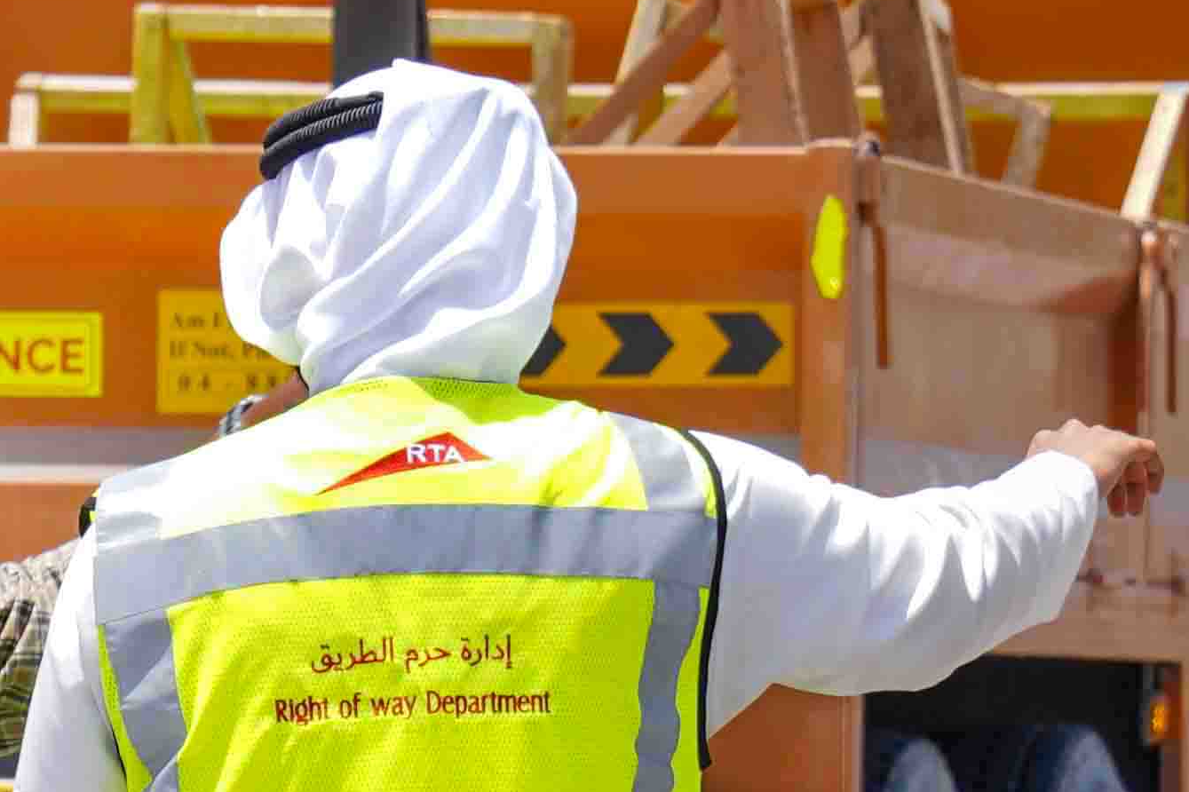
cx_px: -100
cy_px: 824
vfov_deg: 2.8
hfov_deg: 4.1
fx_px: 16410
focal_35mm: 497
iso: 50
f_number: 5.6
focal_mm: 70
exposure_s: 1/200
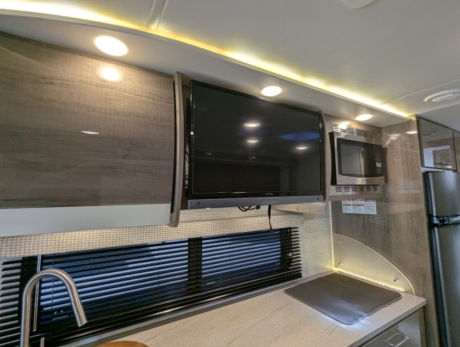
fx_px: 213
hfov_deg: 94.4
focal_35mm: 16
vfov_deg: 78.2
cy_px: 174
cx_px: 230
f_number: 2.2
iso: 149
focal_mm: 2.35
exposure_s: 1/113
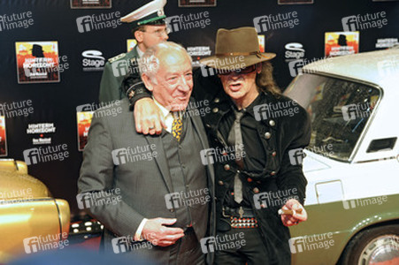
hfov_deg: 27.0
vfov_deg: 18.2
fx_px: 831
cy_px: 132
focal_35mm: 75
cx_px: 200
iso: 640
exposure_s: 1/100
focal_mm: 75
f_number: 5
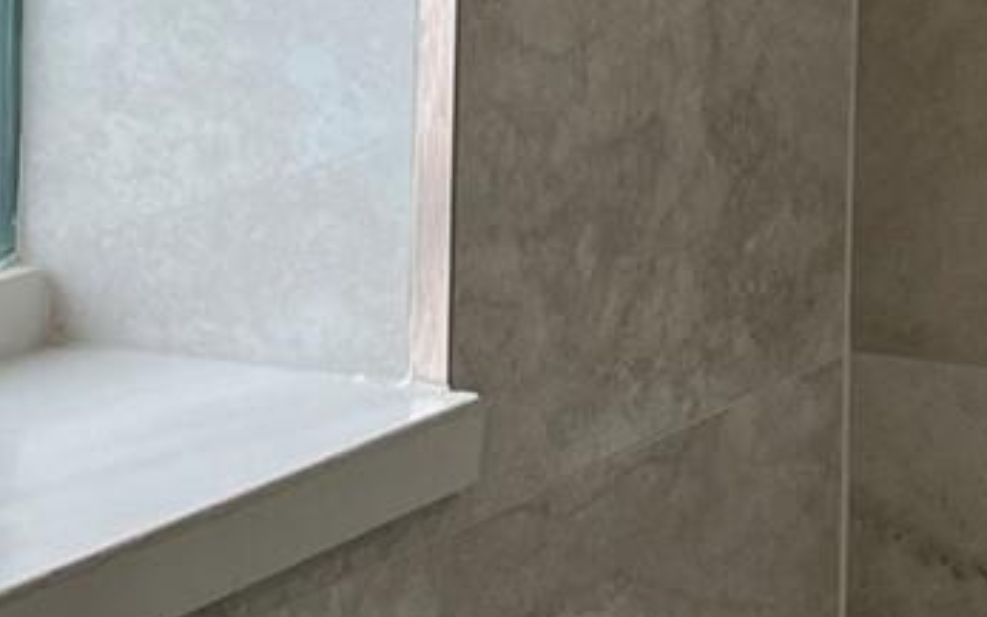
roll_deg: -0.3
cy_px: -526
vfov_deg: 9.7
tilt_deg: +0.9
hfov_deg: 15.3
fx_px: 3417
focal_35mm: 127
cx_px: 1456
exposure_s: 1/158
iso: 50
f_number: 1.6
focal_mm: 5.1
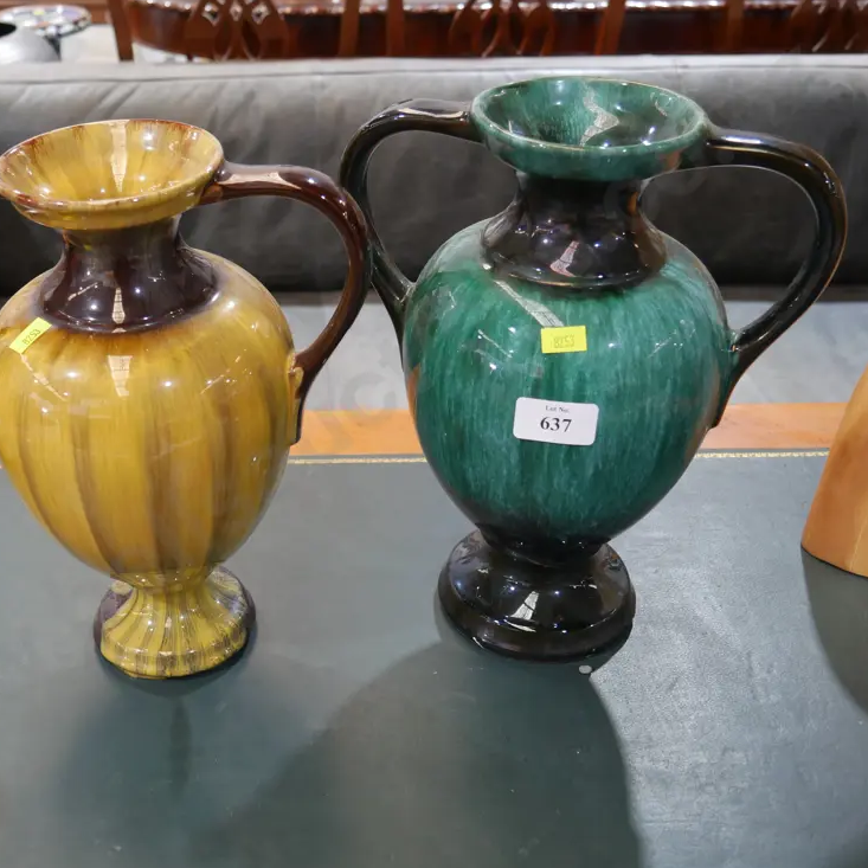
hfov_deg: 39.8
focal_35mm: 42
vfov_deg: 40.0
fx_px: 1192
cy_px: 429
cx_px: 328
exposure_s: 1/60
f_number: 4
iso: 800
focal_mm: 17
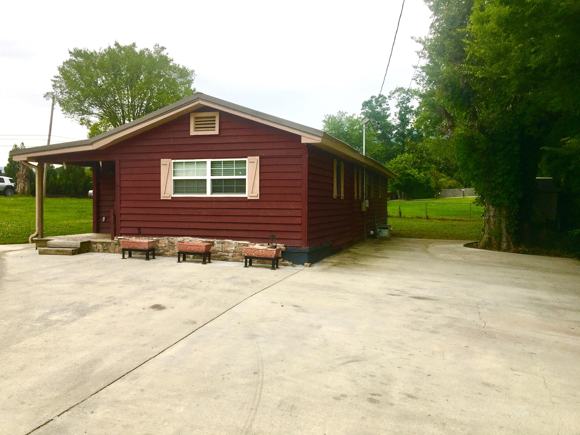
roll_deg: +0.3
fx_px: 486
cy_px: 218
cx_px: 290
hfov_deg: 61.7
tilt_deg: -3.3
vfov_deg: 48.2
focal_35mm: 29
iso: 25
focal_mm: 4.15
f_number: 2.2
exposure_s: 1/139
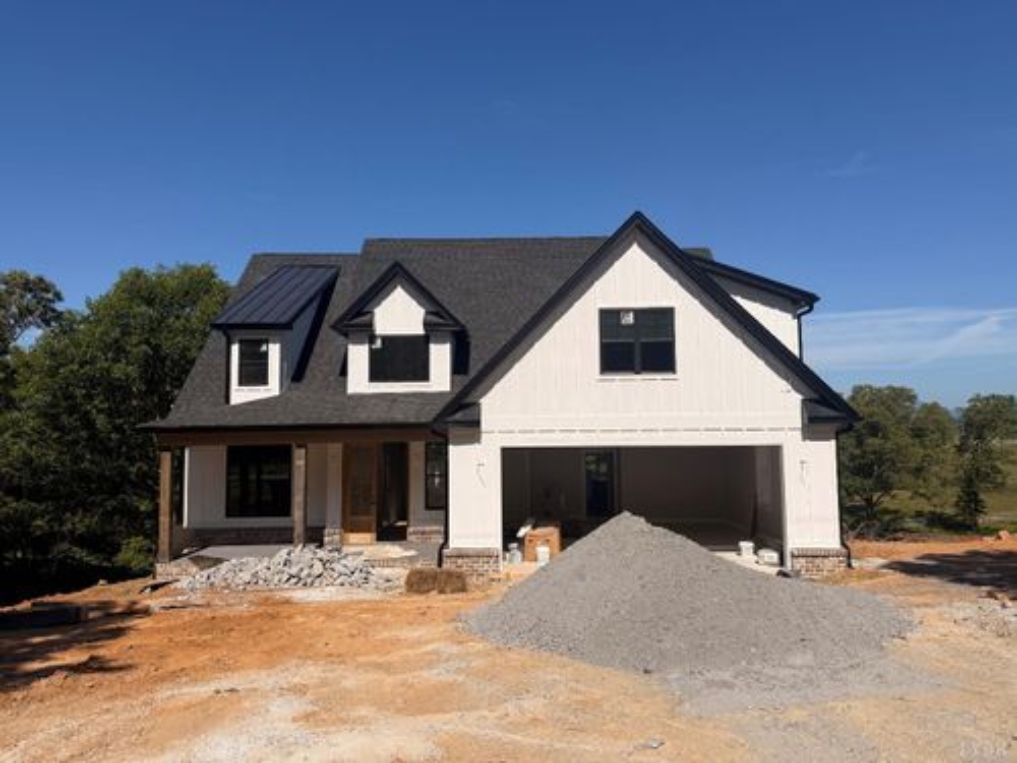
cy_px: 382
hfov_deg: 71.6
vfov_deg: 56.8
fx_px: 705
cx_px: 508
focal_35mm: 24
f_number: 1.78
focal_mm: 6.76
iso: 80
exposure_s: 1/10309
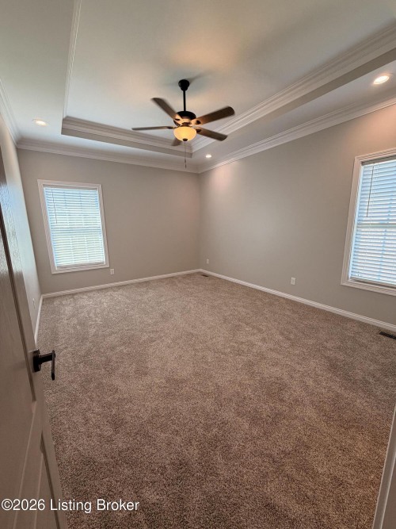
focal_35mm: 14
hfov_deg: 85.7
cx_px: 198
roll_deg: +1.3
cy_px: 264
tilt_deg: -10.8
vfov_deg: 102.1
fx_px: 214
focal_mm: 2.22
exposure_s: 1/120
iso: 125
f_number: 2.2
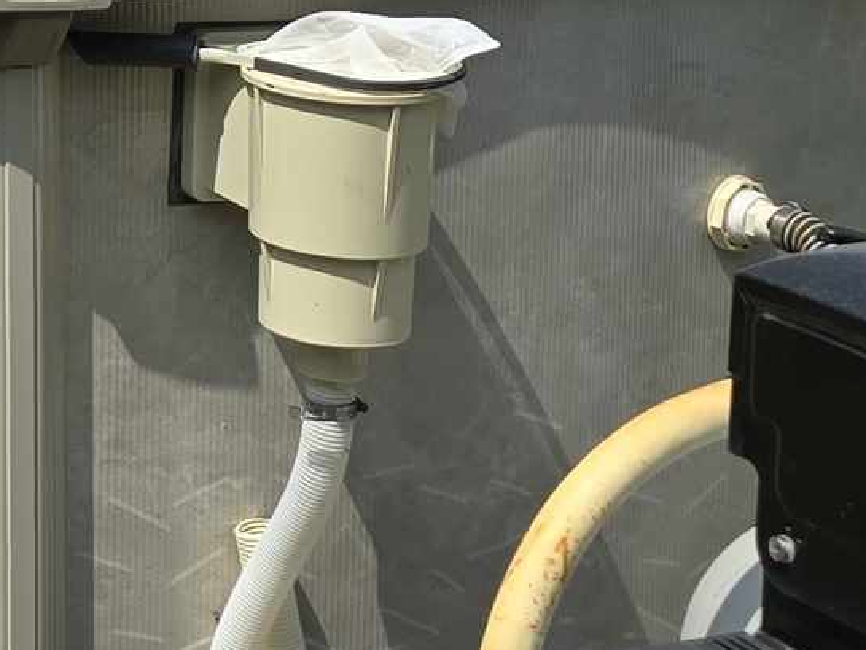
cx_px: -669
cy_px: -464
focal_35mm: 130
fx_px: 3252
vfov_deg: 10.8
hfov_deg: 13.6
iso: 12
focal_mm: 6.3
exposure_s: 1/1157
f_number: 1.7
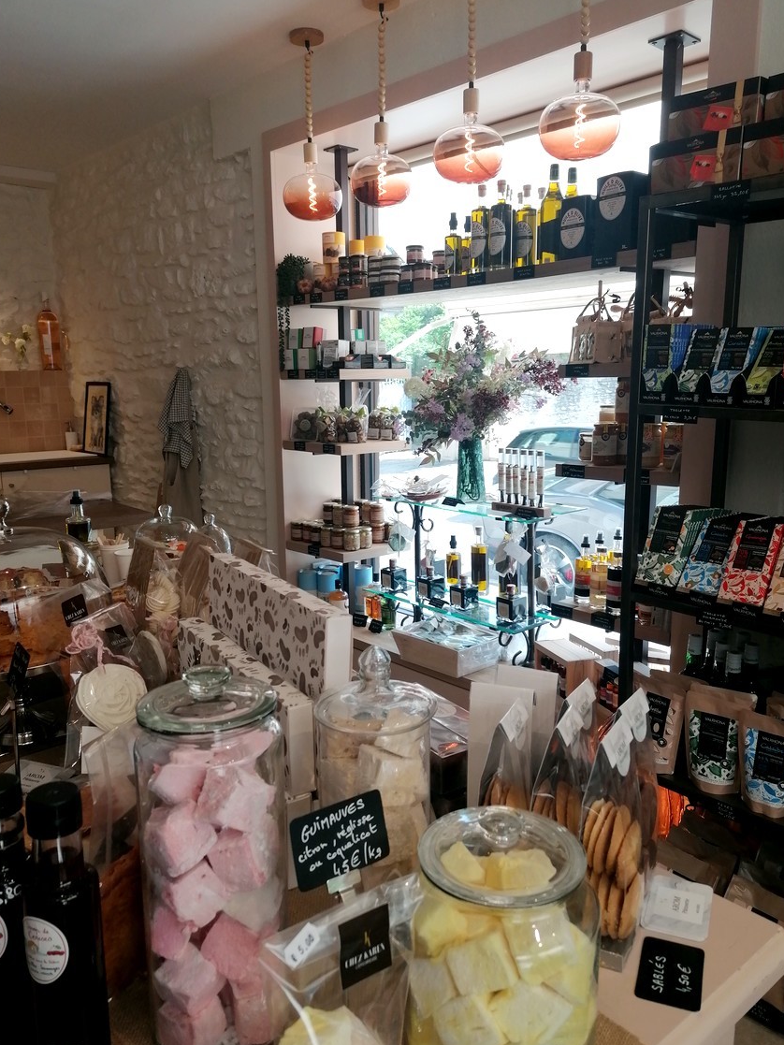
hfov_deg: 48.2
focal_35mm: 29
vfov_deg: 61.6
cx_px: 392
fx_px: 876
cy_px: 539
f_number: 1.8
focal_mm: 4.75
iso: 50
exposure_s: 1/159
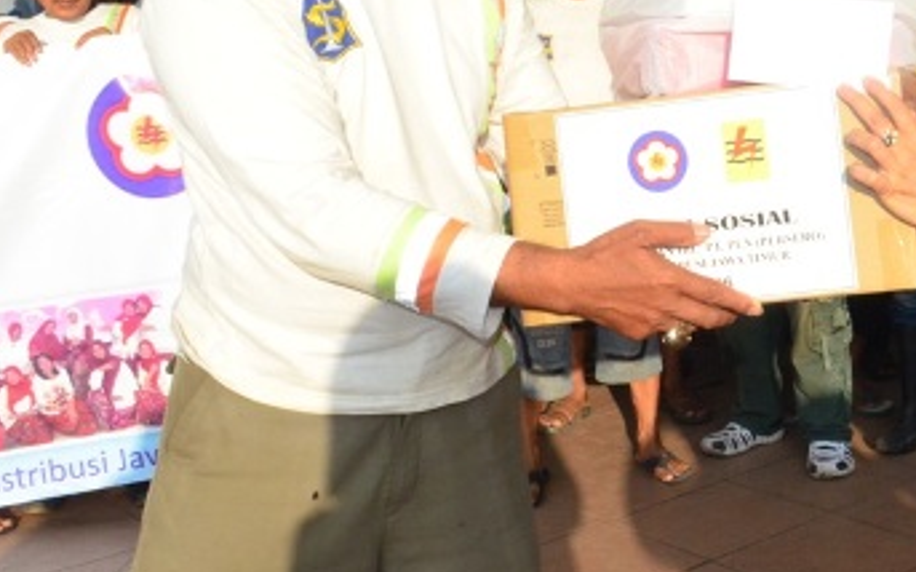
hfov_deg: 34.1
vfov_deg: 22.3
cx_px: 788
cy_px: 86
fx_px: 1422
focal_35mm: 57
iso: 1600
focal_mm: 20
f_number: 25
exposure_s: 1/200
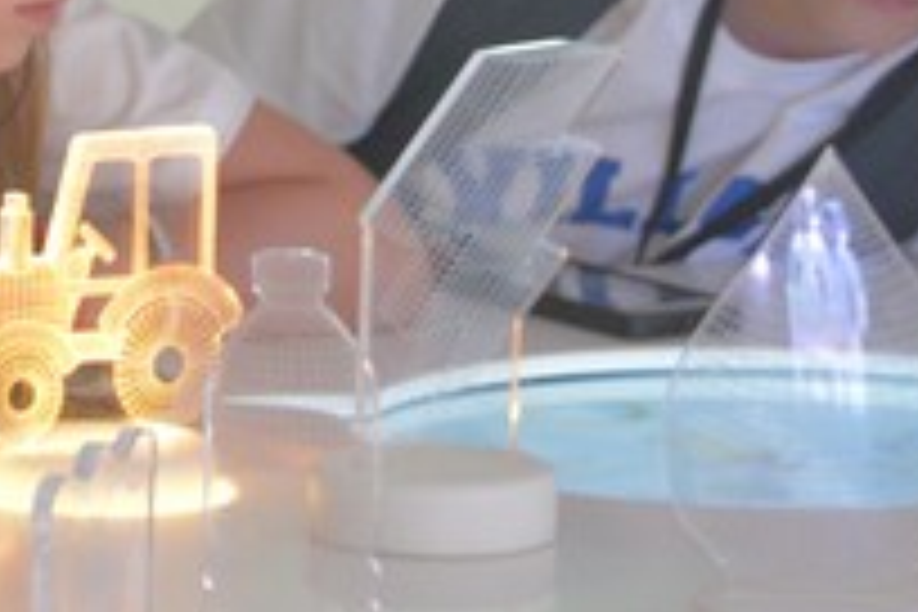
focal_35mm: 326
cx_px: -310
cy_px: -317
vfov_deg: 4.2
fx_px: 8312
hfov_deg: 6.3
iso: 4000
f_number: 4.8
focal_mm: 65
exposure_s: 1/60
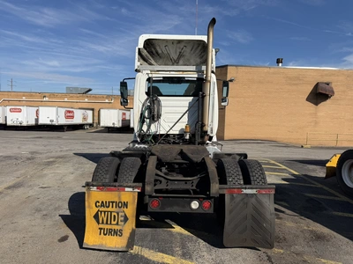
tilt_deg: -0.5
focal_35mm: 24
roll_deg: -3.3
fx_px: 245
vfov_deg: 56.8
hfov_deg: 71.6
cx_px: 176
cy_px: 132
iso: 80
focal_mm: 6.76
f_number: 1.78
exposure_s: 1/6711
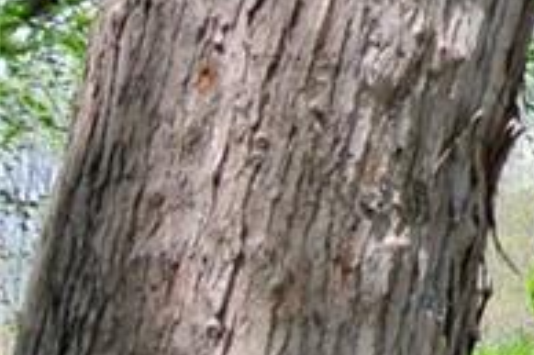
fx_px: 2431
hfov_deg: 10.3
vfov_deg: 8.3
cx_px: 1407
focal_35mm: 164
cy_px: -11
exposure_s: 1/400
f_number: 4.5
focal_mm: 11.8
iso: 100
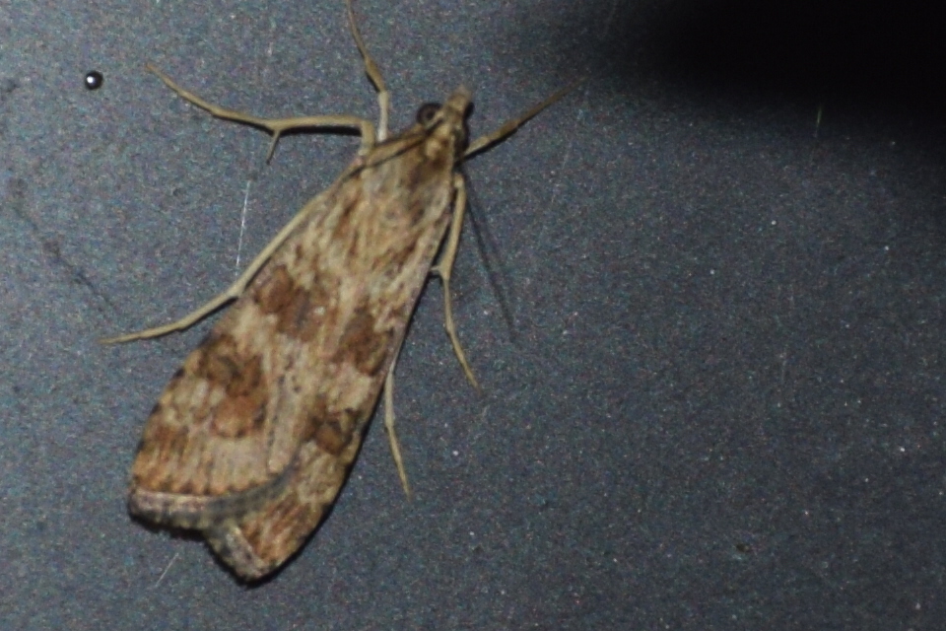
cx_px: 473
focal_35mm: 210
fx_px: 5518
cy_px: 316
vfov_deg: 6.5
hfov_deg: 9.8
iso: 320
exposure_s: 1/60
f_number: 5.6
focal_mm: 140
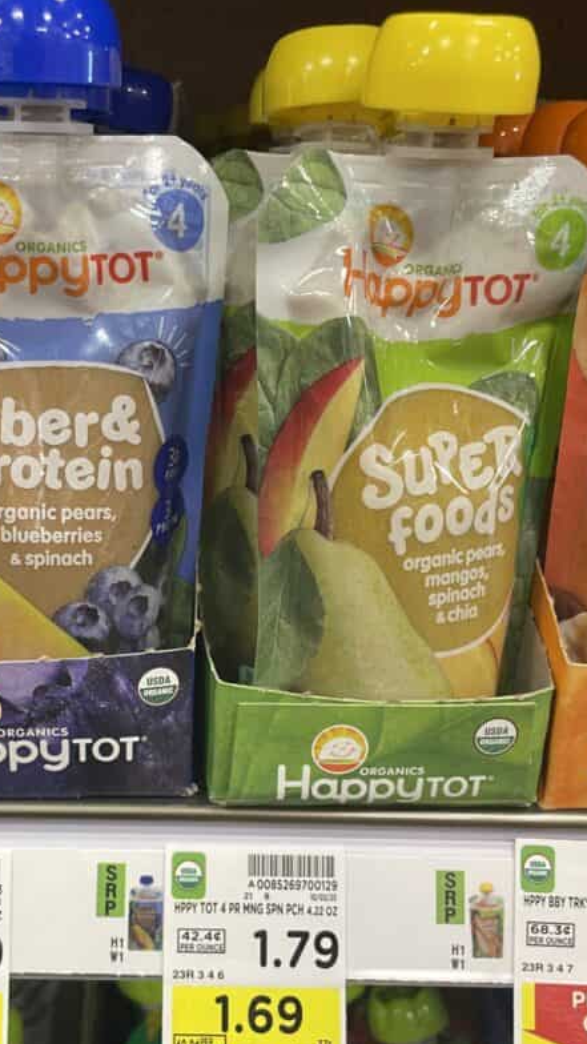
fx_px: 1024
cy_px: 594
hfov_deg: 31.6
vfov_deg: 53.8
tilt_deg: -22.3
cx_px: 173
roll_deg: -0.9
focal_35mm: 37
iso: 100
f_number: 1.6
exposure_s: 1/62
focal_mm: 4.2
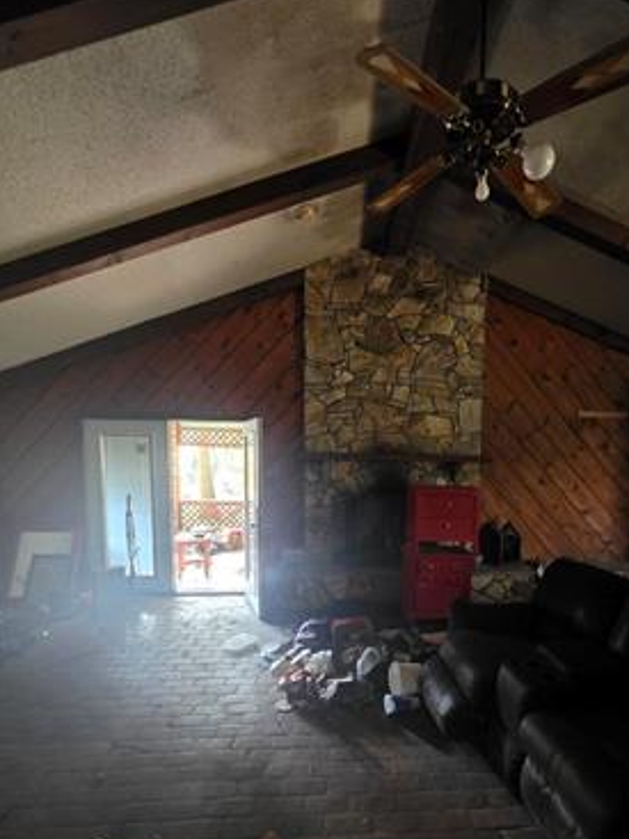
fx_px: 412
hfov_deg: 74.0
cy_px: 498
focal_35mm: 17
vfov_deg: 90.0
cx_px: 373
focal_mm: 2.2
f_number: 1.9
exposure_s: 1/30
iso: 1000
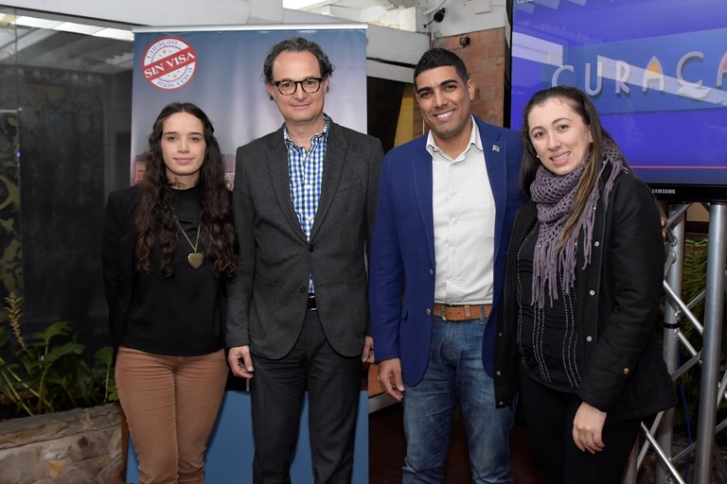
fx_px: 727
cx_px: 364
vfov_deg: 36.9
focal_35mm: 36
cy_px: 242
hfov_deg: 53.1
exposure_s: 1/80
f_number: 4
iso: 1250
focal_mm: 24
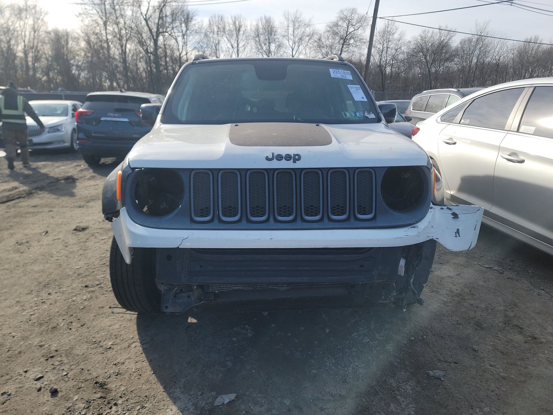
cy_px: 208
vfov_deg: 56.8
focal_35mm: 24
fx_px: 383
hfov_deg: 71.6
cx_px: 276
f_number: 1.8
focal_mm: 6.7
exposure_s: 1/610
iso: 50
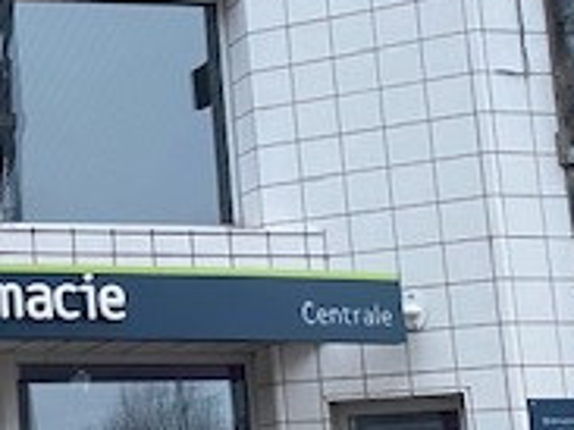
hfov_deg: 19.0
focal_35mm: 91
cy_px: 304
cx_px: -285
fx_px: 1508
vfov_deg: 16.2
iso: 500
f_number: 1.8
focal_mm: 4.25
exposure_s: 1/45
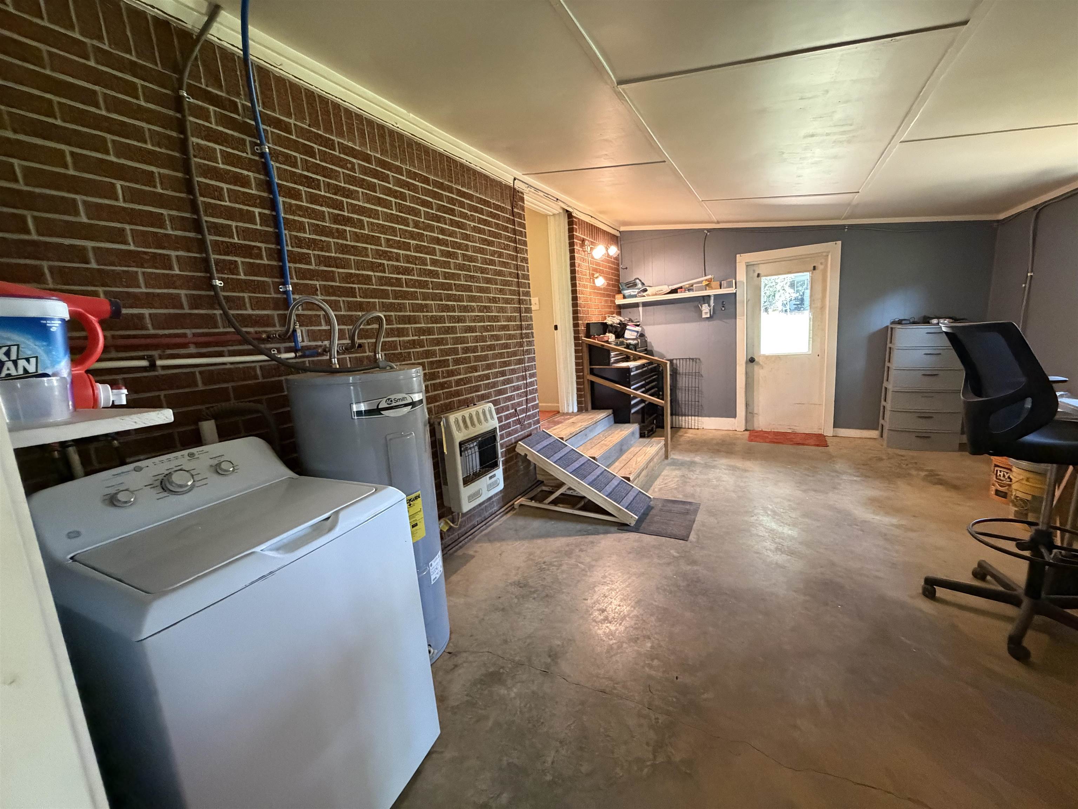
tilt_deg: -9.2
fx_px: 436
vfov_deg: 85.7
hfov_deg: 102.1
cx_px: 539
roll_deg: +4.6
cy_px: 404
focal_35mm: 14
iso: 800
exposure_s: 1/60
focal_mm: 2.22
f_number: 2.2
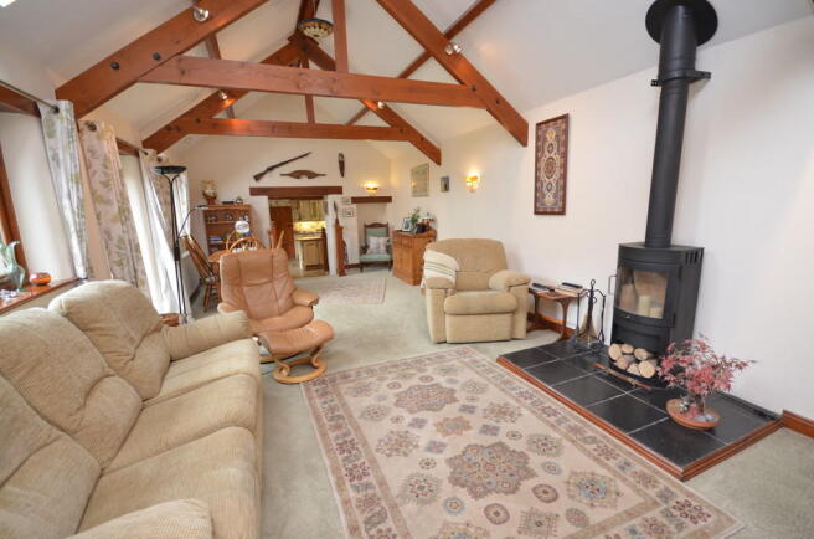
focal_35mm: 15
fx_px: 338
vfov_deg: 77.0
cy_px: 270
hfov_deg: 100.5
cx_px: 407
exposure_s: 1/60
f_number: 4
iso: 640
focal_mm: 10
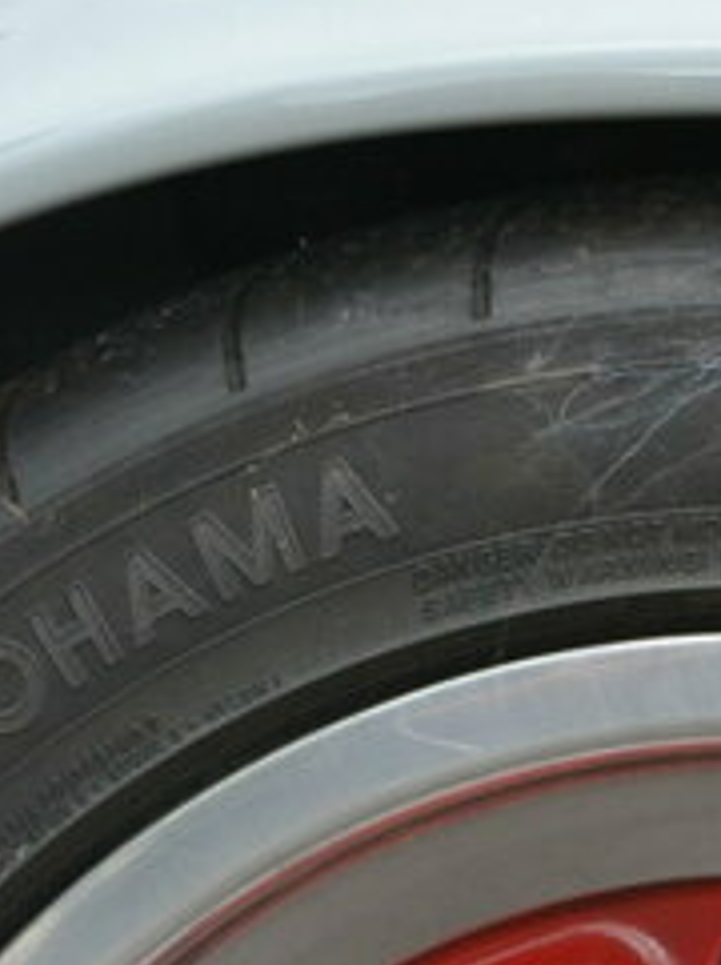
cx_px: 829
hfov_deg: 7.9
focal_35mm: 187
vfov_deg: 10.2
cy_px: 1450
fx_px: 5207
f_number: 5.6
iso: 360
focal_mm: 26
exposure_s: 1/125
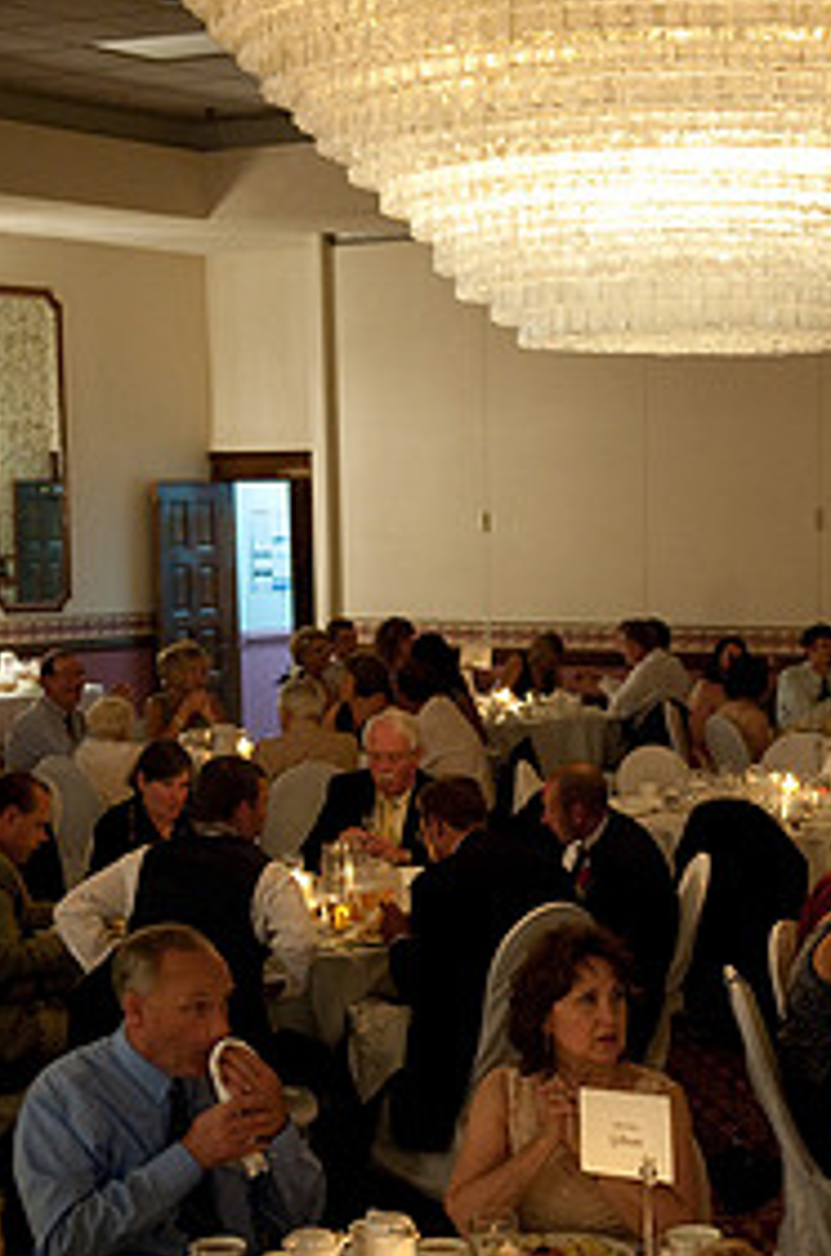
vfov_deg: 26.1
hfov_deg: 17.6
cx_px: 552
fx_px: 2679
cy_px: 894
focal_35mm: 77
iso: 3200
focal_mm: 48
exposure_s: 1/40
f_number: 4
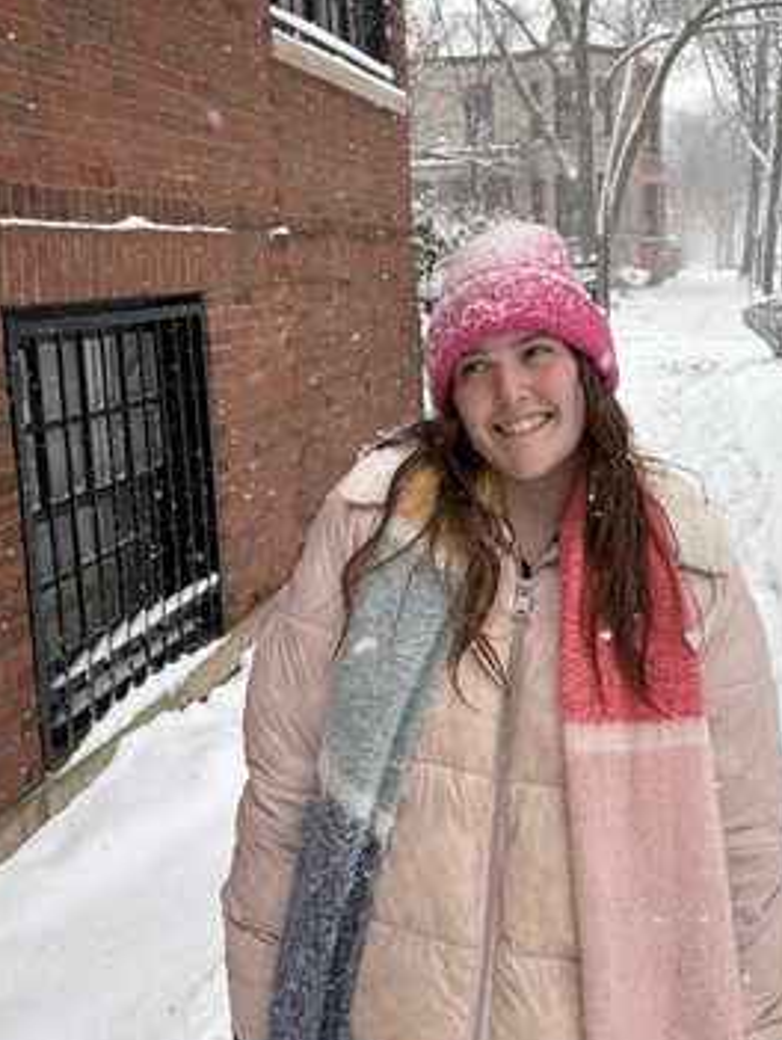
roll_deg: +2.2
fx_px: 1112
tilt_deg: -7.1
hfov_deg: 38.3
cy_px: 453
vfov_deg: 50.0
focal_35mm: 37
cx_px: 526
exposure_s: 1/153
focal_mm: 5.96
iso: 32
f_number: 1.6
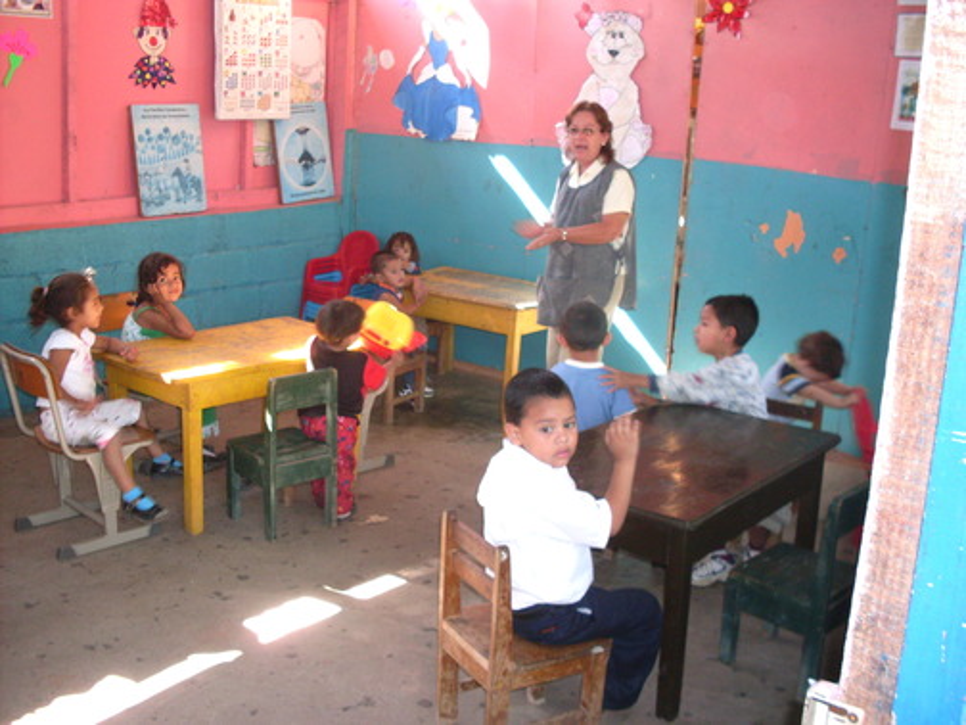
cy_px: 362
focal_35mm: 38
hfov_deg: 49.0
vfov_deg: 37.7
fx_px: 1060
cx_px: 483
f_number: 2.8
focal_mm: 6.3
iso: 100
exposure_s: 1/20
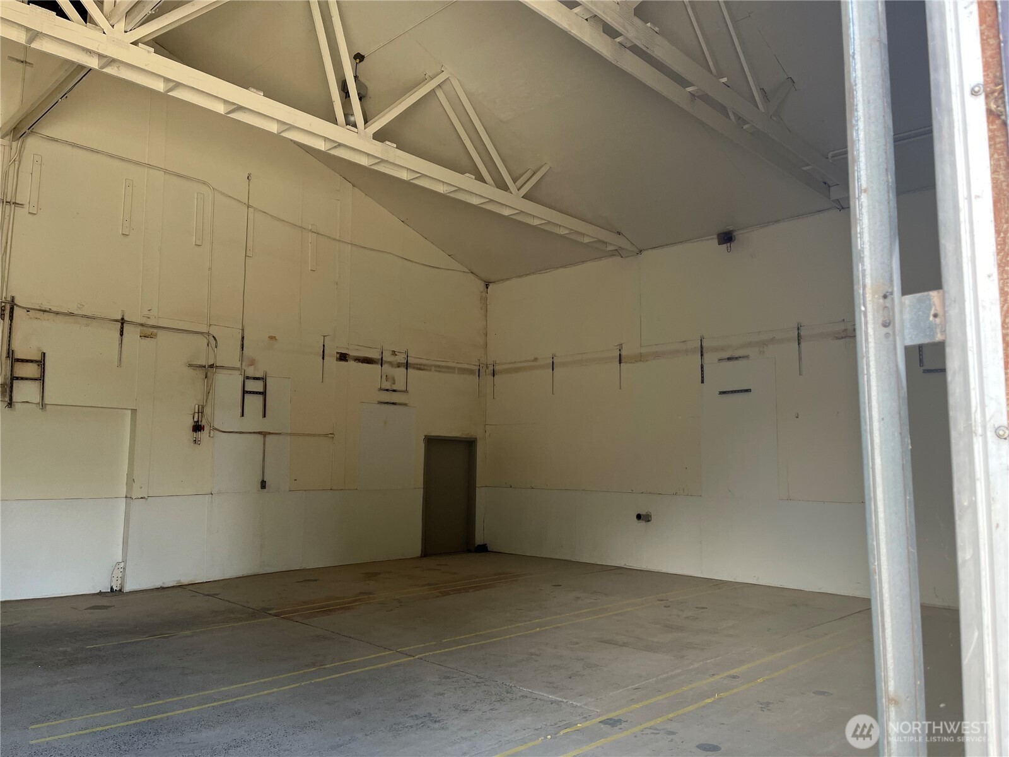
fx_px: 758
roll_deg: -0.6
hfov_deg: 67.3
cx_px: 504
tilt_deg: +6.9
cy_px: 378
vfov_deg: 53.1
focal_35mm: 26
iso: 80
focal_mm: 5.1
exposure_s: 1/121
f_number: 1.6
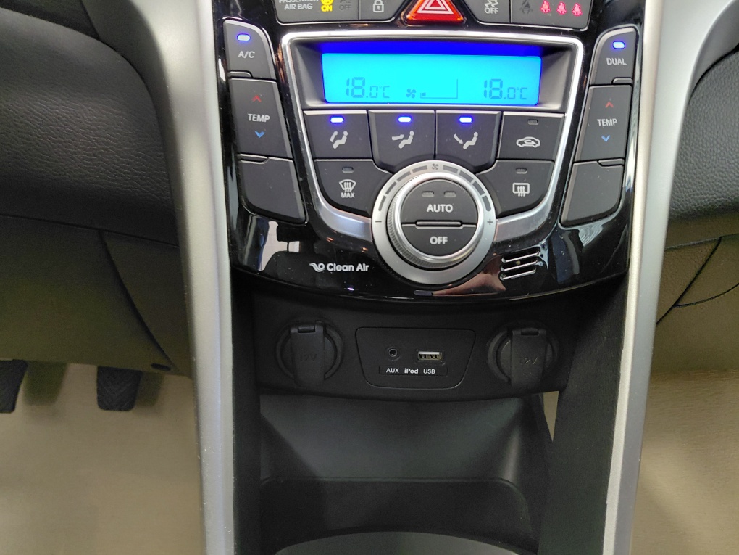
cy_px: 278
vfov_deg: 54.9
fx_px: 534
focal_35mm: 25
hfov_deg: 69.4
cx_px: 370
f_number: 1.8
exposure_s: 1/25
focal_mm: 4.69
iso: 400
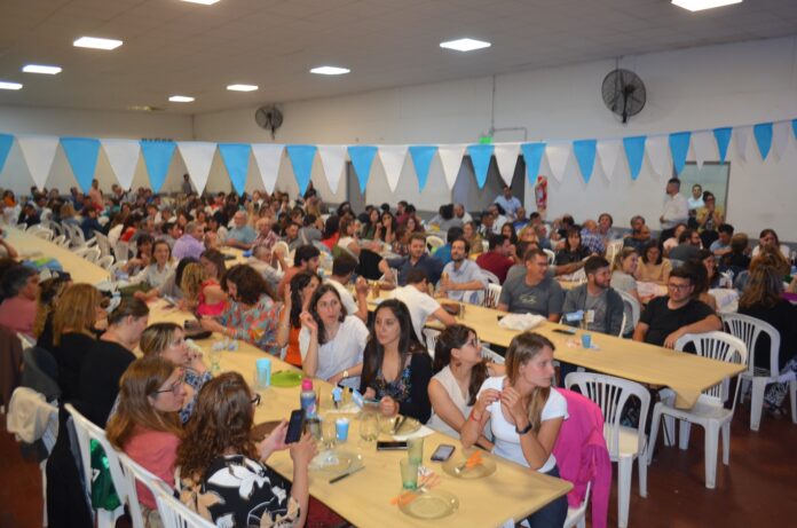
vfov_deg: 47.7
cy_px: 264
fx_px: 597
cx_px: 398
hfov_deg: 67.5
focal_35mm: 27
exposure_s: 1/60
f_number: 3.5
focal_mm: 18
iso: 720
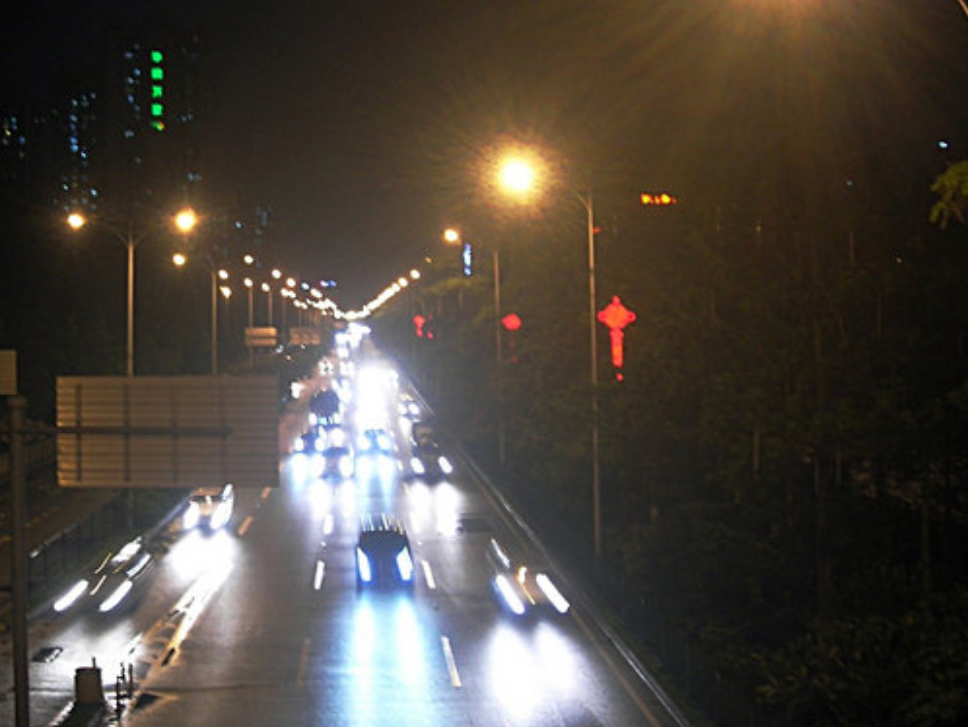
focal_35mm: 61
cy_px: 301
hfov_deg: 31.2
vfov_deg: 24.0
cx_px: 266
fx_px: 1707
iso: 64
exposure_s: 1/3.2
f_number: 2.8
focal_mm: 7.8
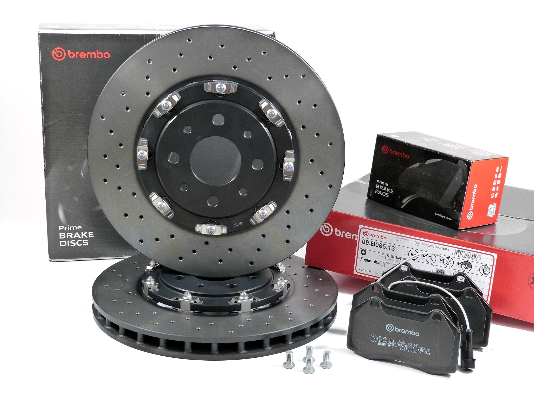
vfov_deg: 26.1
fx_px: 864
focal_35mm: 56
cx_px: 267
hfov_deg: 34.3
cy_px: 200
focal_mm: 10
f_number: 3.2
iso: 160
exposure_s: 1/80
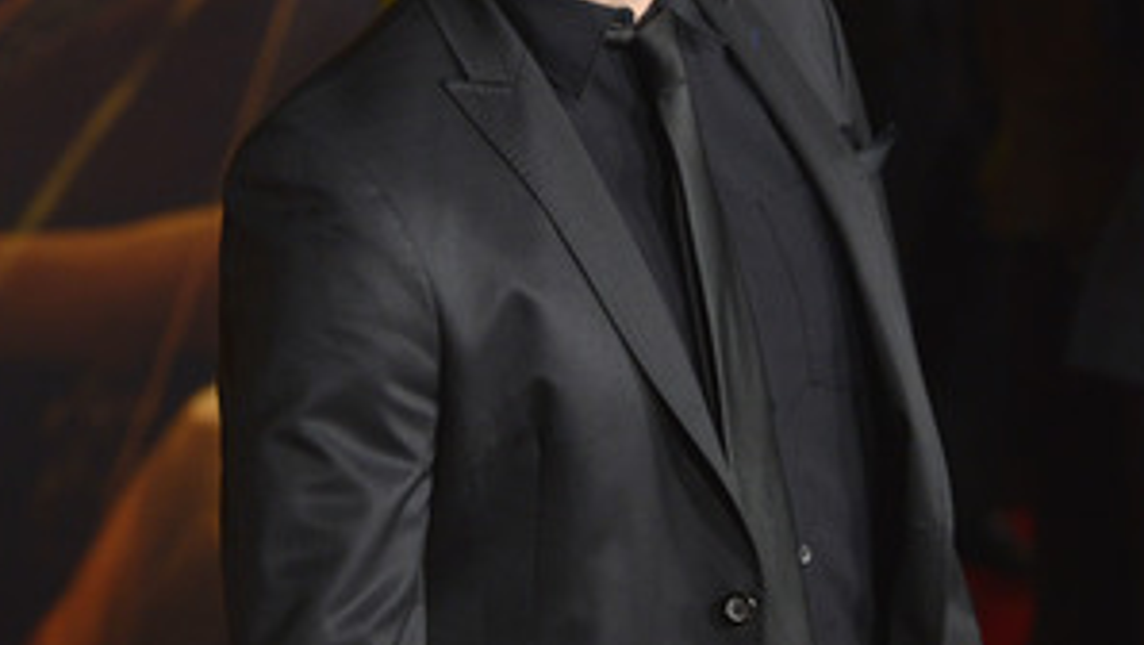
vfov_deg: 6.3
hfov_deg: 11.1
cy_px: 81
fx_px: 5858
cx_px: 714
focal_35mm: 193
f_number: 5
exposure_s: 1/320
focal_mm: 122
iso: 2000
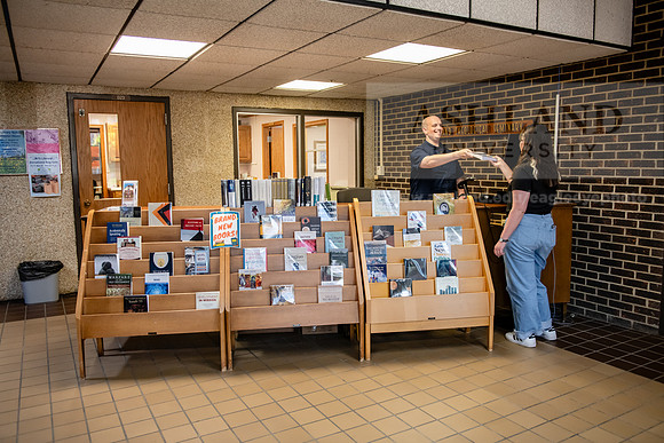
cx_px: 332
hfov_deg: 63.6
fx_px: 535
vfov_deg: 45.0
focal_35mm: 29
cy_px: 222
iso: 1250
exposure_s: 1/160
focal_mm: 29
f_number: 3.2
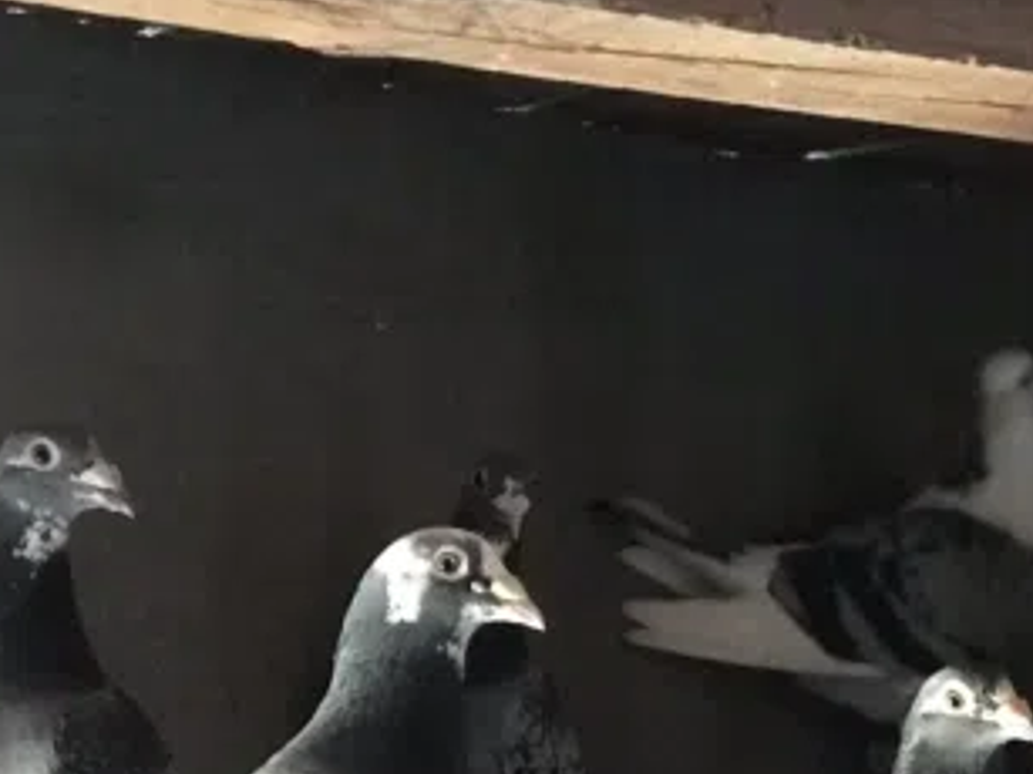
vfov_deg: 12.3
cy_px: 713
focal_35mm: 119
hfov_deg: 16.3
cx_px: 1013
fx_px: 3550
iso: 1000
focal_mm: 6.6
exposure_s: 1/50
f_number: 2.8
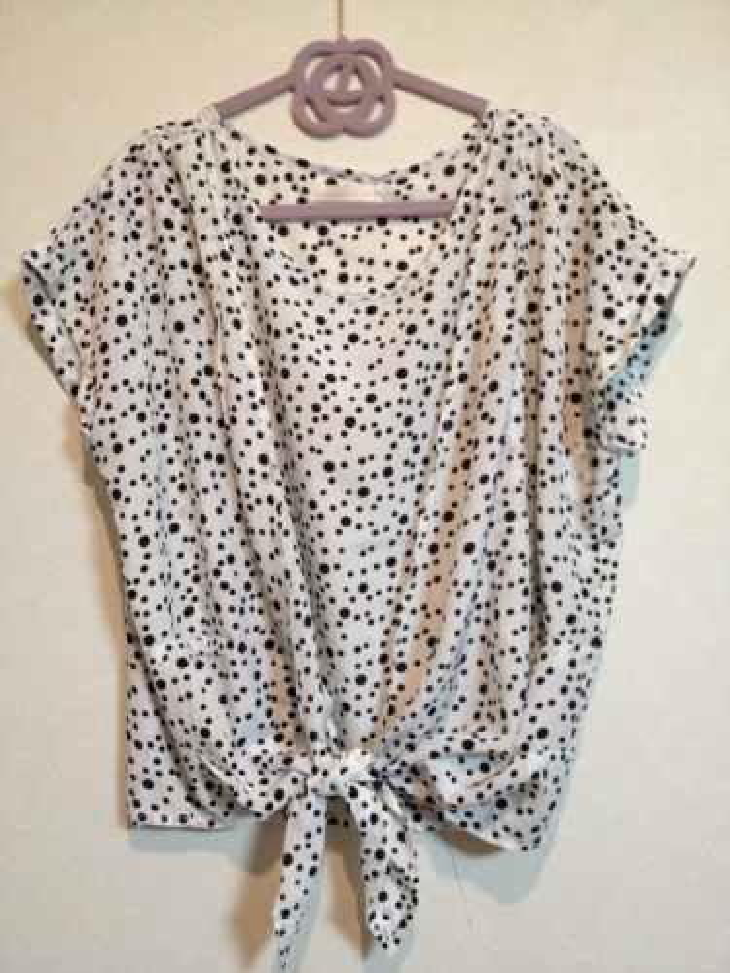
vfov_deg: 52.6
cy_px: 486
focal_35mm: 35
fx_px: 984
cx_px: 365
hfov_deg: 40.7
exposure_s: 1/20
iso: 200
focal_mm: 4.28
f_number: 2.4
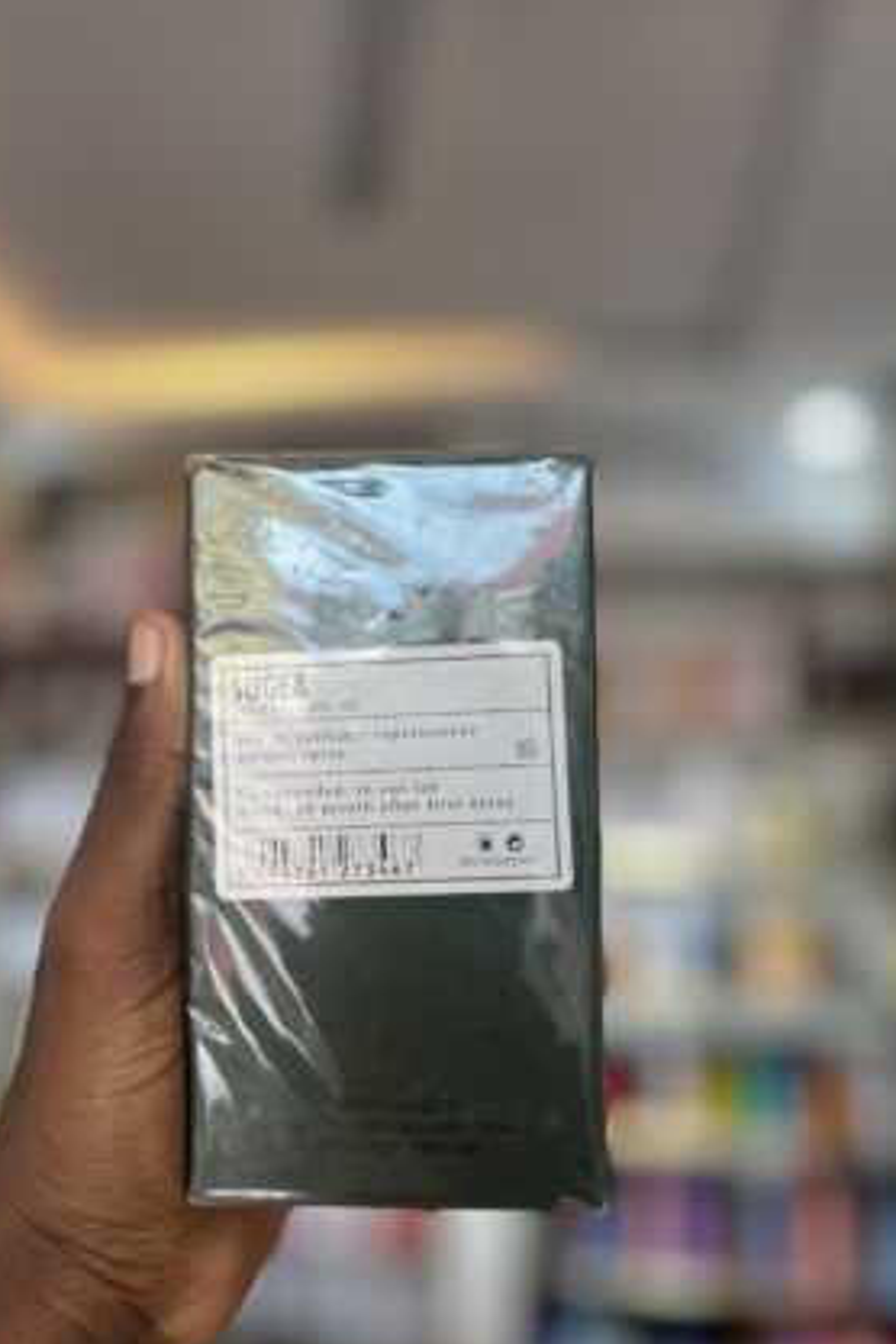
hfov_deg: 46.2
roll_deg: -0.5
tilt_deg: +12.4
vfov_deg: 65.5
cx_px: 377
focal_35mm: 28
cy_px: 685
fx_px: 1045
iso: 32
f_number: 1.5
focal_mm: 5.7
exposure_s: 1/146
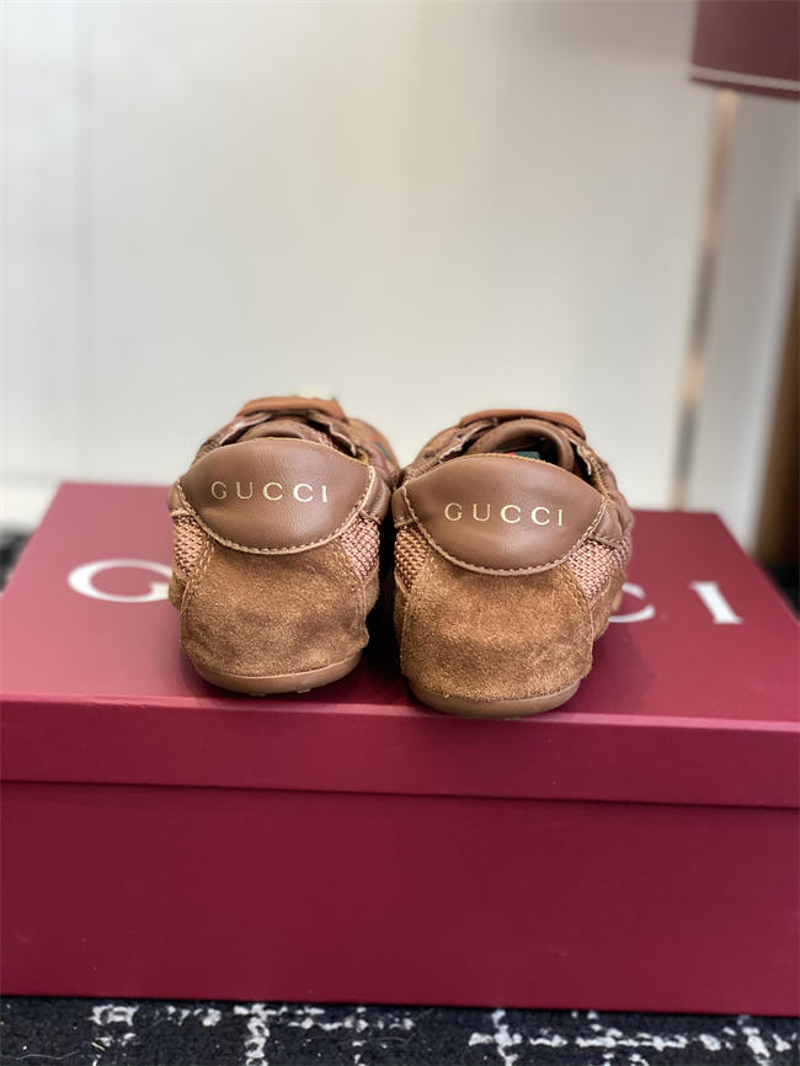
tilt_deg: -16.7
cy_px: 533
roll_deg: -4.4
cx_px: 400
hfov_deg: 28.0
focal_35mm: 52
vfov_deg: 36.8
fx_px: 1602
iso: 80
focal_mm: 6
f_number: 2
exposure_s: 1/122
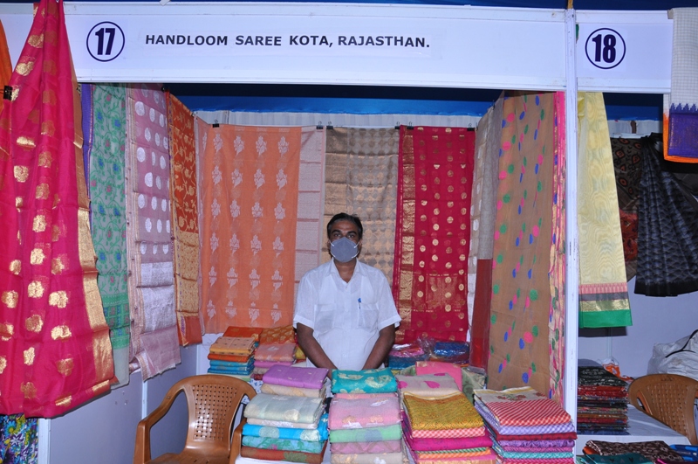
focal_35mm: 27
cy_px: 232
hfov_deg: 67.5
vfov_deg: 47.8
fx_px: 523
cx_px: 349
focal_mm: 18
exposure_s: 1/125
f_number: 8
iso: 320
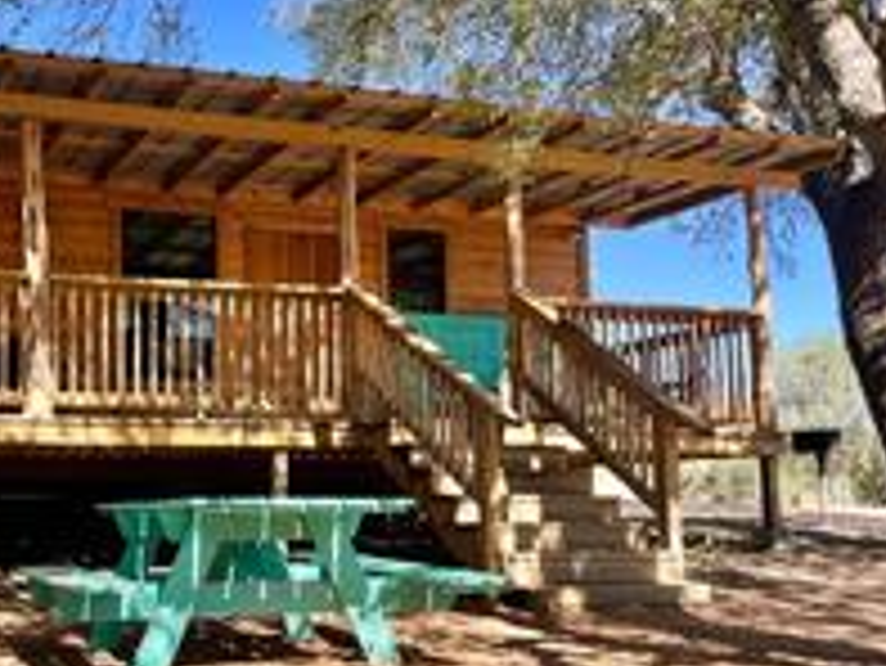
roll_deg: +0.1
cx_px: 155
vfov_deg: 32.0
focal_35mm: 45
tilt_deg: +6.0
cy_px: 423
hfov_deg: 40.0
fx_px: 1152
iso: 32
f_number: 1.6
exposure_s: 1/504
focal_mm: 4.2
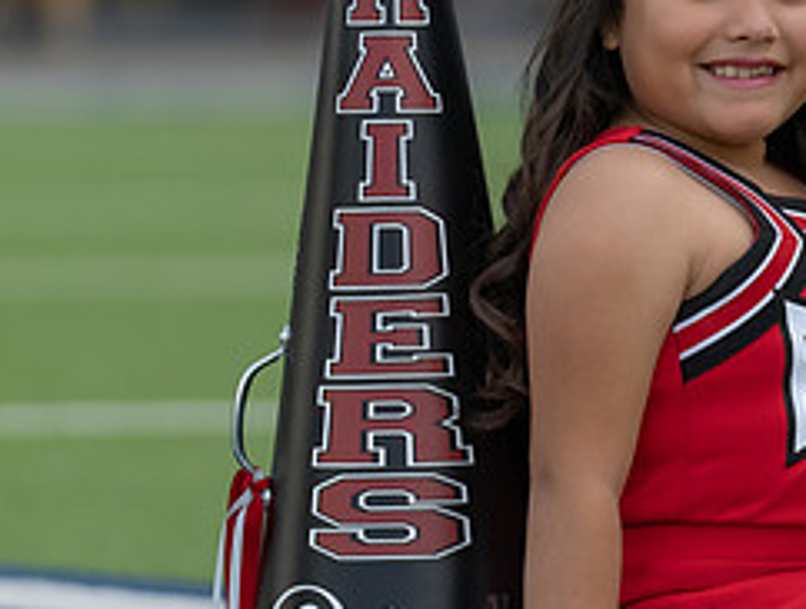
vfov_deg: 4.0
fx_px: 8664
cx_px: 779
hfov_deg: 5.3
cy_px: 277
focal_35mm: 371
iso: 100
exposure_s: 1/320
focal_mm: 137
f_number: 2.8
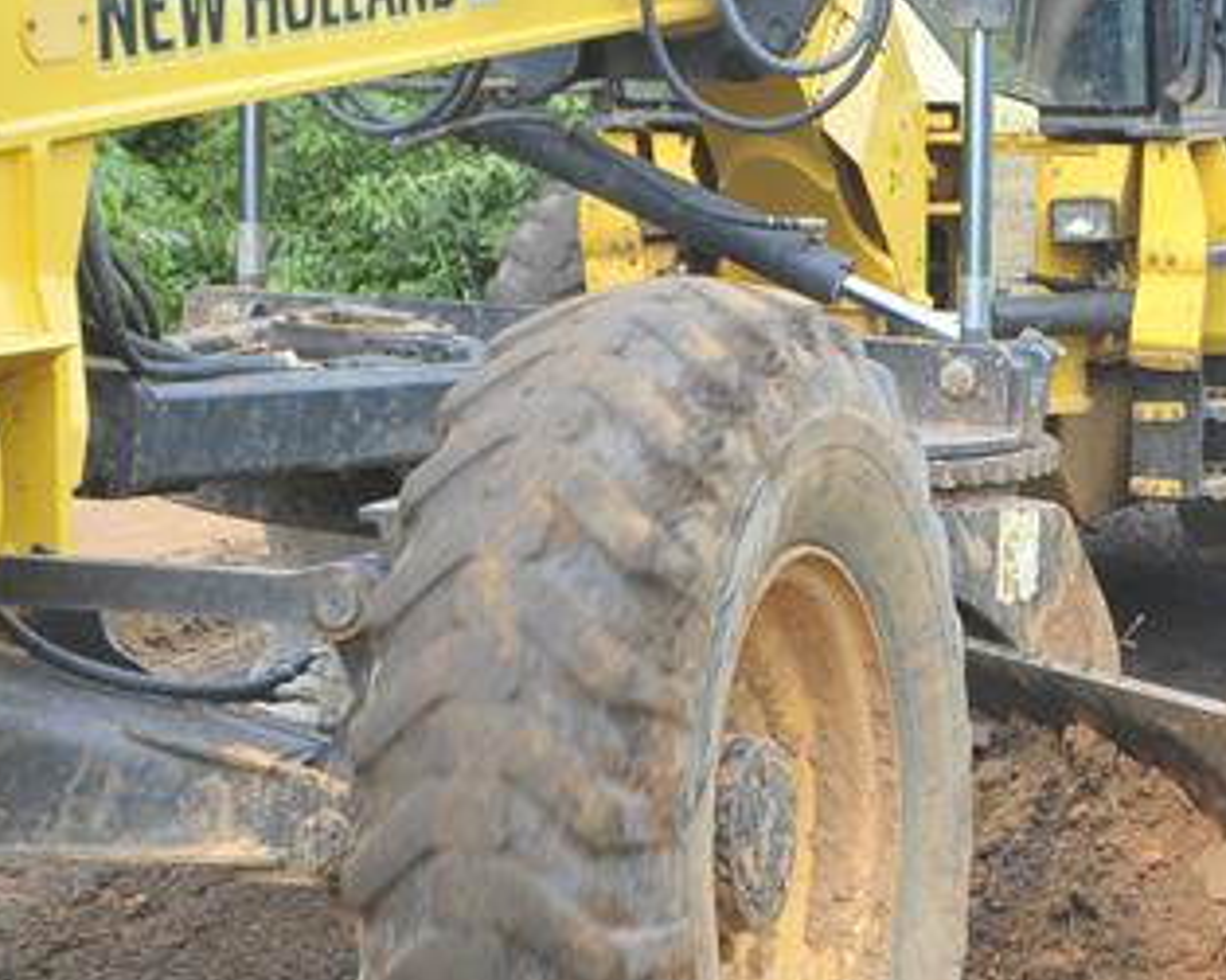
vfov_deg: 14.0
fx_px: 3990
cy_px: 433
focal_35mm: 110
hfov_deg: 17.3
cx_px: 953
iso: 200
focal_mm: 24
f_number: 6.7
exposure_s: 1/125
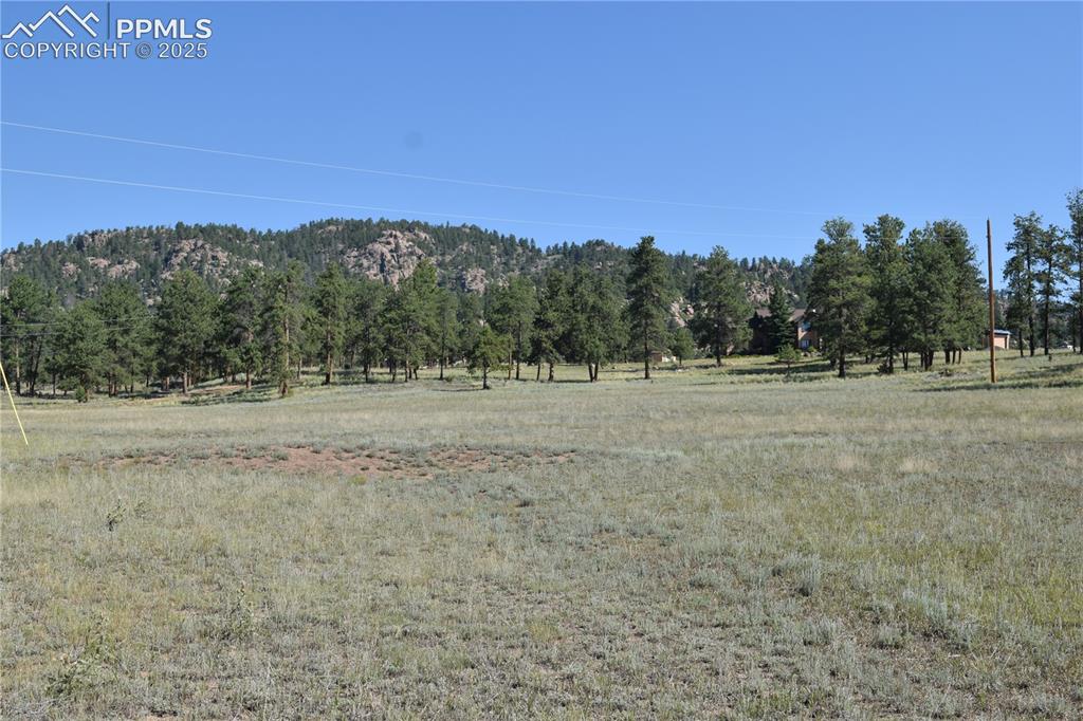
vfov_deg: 30.8
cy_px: 360
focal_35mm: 44
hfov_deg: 45.0
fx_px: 1308
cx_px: 542
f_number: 8
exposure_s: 1/250
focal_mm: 29
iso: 100
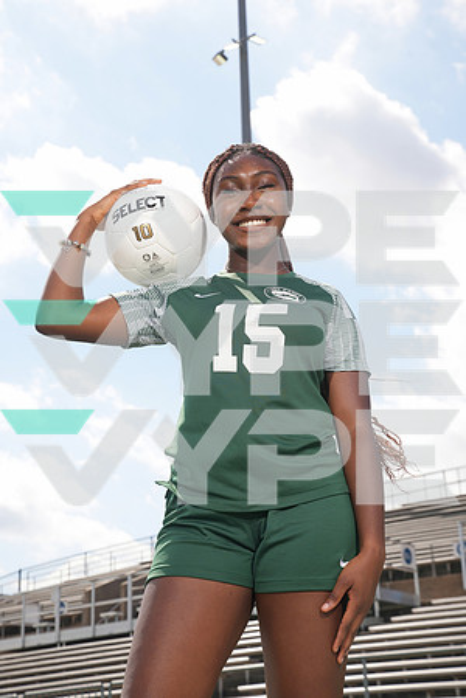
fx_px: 1320
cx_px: 233
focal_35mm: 68
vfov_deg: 29.7
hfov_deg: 20.0
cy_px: 349
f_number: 9
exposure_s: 1/200
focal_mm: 68
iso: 125
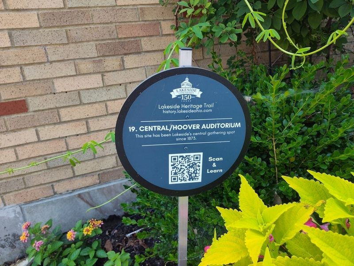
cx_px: 177
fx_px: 235
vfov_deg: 58.9
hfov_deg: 73.9
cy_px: 133
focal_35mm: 23
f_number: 1.8
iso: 156
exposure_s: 1/200
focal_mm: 5.56
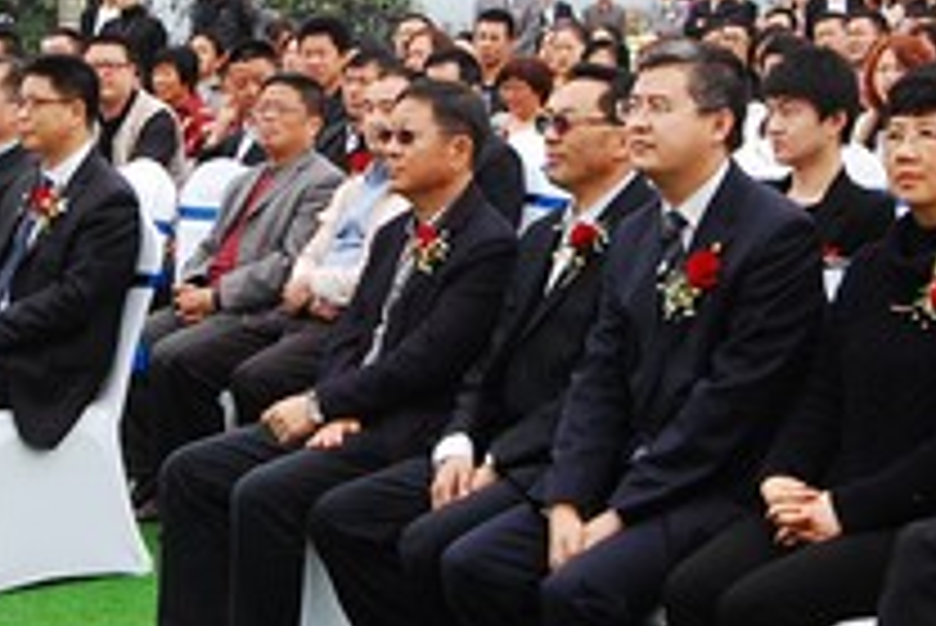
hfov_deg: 20.2
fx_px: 2628
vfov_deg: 13.6
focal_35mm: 101
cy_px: 232
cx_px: 490
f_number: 10
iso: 800
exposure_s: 1/320
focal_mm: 28
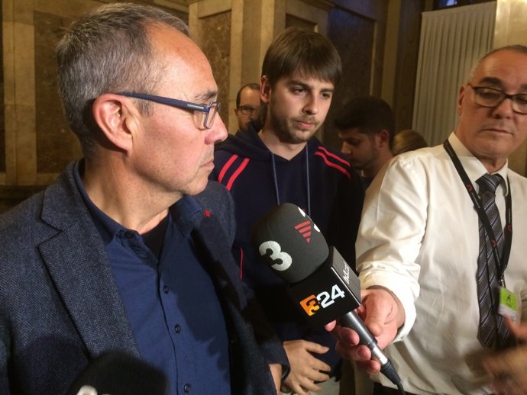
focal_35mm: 29
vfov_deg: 48.3
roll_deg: -0.6
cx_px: 264
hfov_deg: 61.6
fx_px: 442
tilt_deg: -2.5
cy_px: 198
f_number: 2.2
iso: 250
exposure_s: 1/33
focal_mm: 4.15
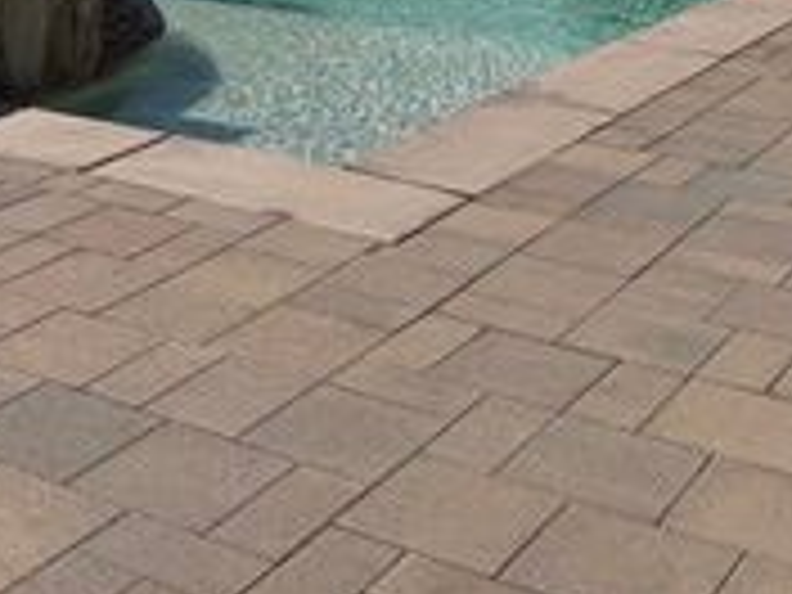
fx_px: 1556
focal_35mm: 68
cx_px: 302
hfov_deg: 28.5
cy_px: -232
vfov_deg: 19.5
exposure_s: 1/10309
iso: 80
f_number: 1.78
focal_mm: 6.76
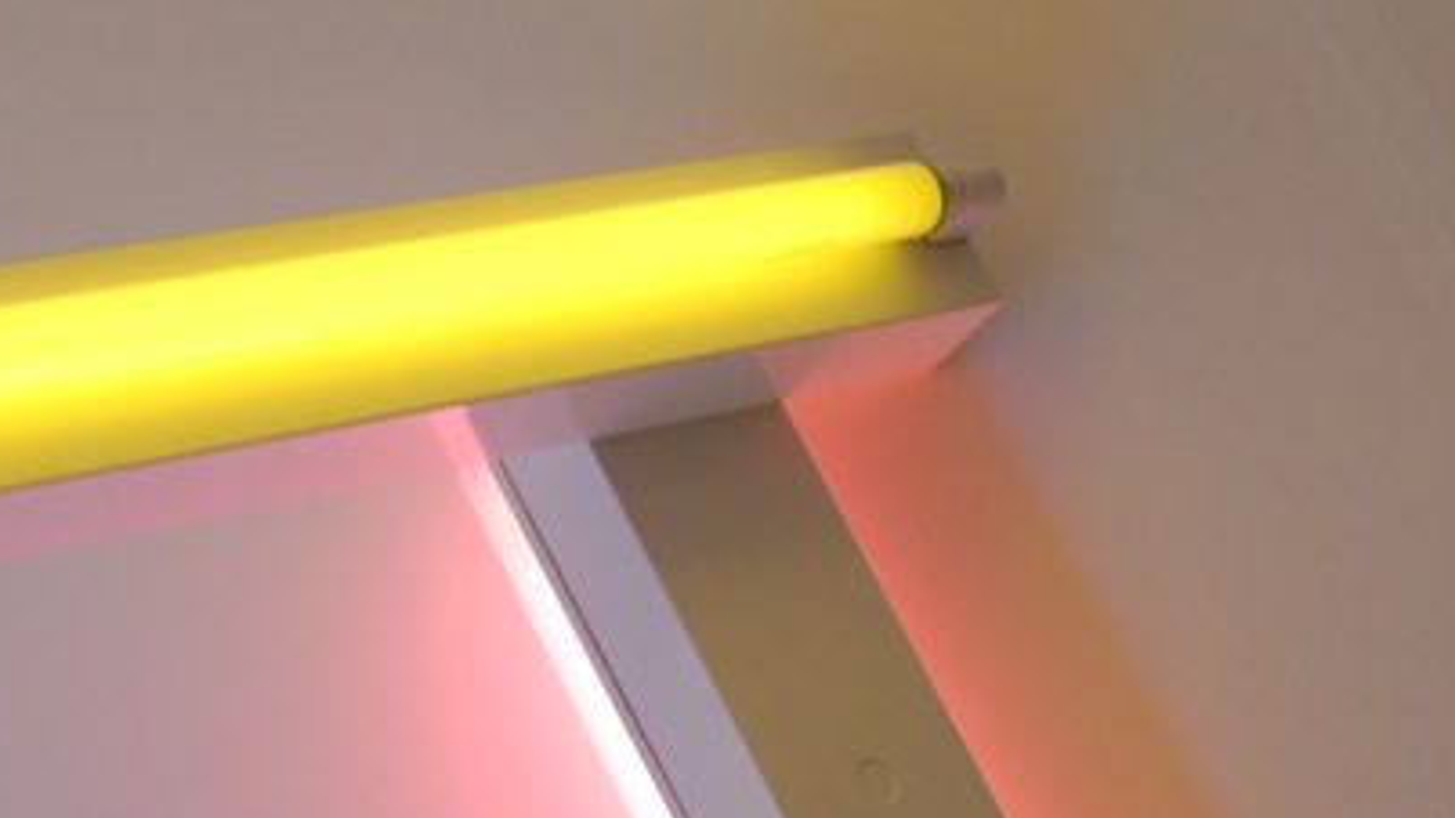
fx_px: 4050
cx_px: 503
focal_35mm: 105
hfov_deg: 20.3
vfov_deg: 11.5
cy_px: 530
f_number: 8
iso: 800
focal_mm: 42
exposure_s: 1/250
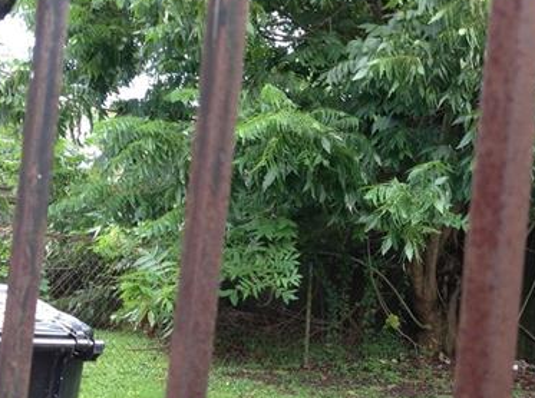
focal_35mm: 60
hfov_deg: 32.2
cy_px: 205
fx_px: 925
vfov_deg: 24.3
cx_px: 300
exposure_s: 1/120
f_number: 2.4
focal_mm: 4.28
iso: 80
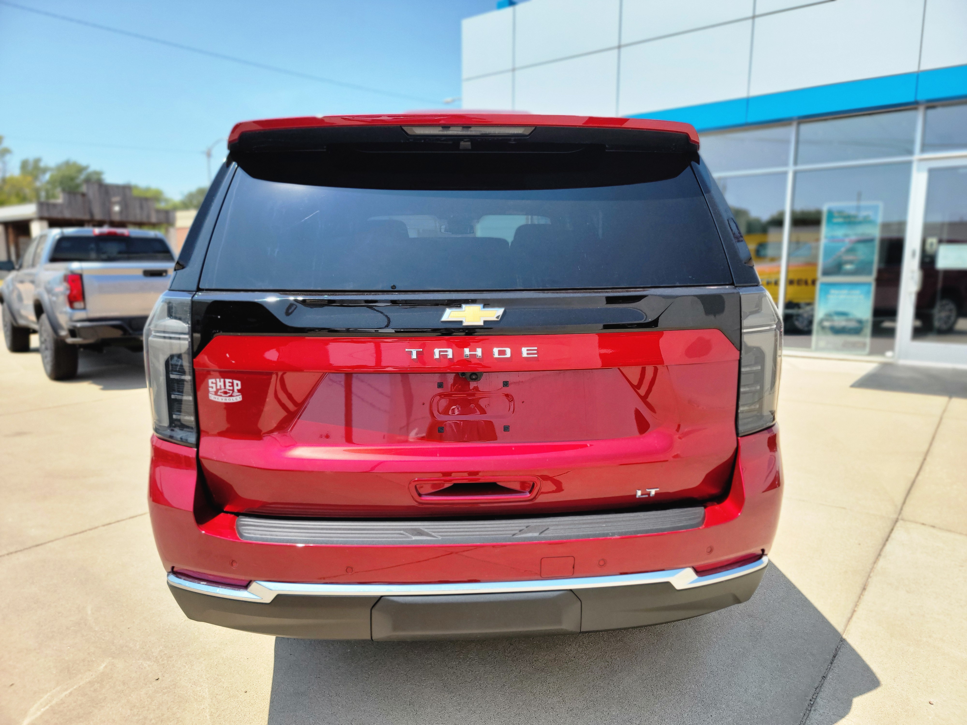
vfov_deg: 56.8
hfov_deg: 71.6
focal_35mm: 24
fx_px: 670
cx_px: 484
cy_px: 362
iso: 16
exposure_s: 1/542
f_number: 1.8
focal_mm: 6.7
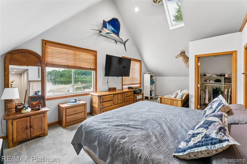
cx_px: 124
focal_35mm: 15
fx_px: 102
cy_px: 82
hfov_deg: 100.8
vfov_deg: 77.7
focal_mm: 14.9
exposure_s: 1/5
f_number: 13
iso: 400
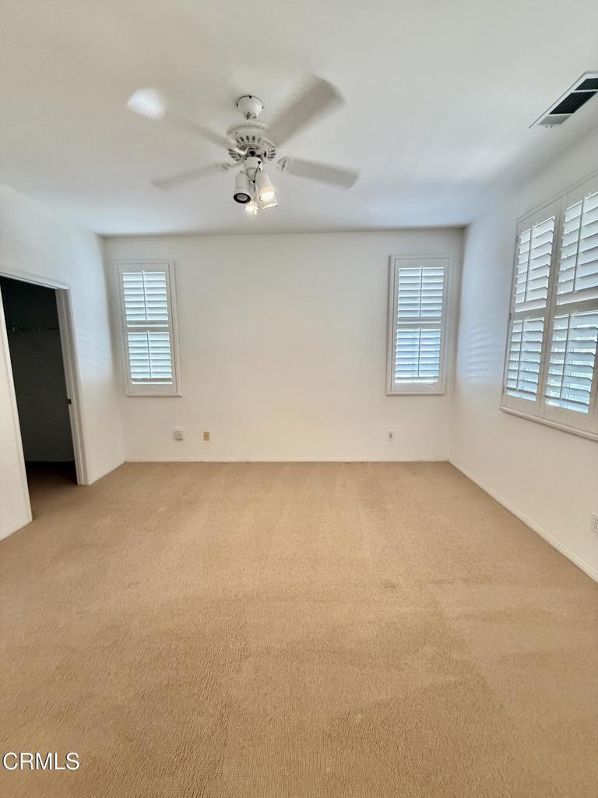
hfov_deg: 85.7
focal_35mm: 14
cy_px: 399
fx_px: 322
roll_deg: +0.7
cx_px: 299
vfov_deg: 102.1
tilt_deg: -8.4
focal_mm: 2.22
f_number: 2.2
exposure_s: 1/120
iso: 500
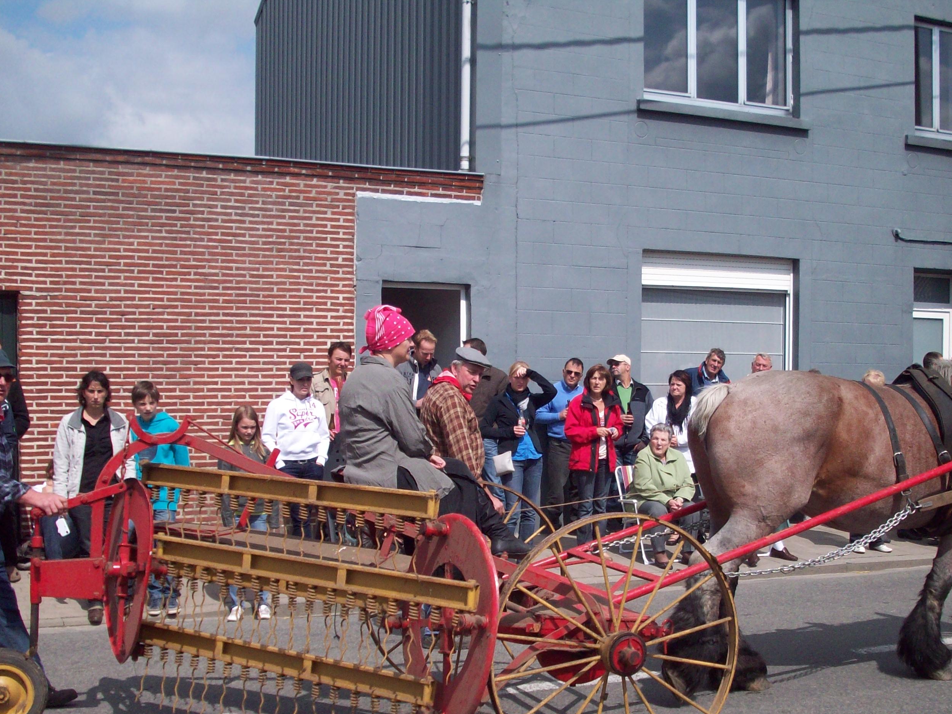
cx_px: 562
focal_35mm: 49
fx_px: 1348
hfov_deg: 38.8
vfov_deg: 29.5
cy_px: 460
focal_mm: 6.2
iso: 80
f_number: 5.6
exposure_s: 1/589
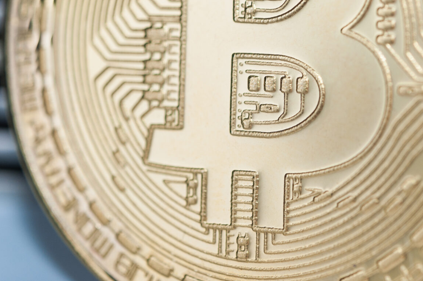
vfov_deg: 10.2
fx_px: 1561
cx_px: 285
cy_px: 32
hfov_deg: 15.4
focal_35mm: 133
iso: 100
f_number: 8
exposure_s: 1/80
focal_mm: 60
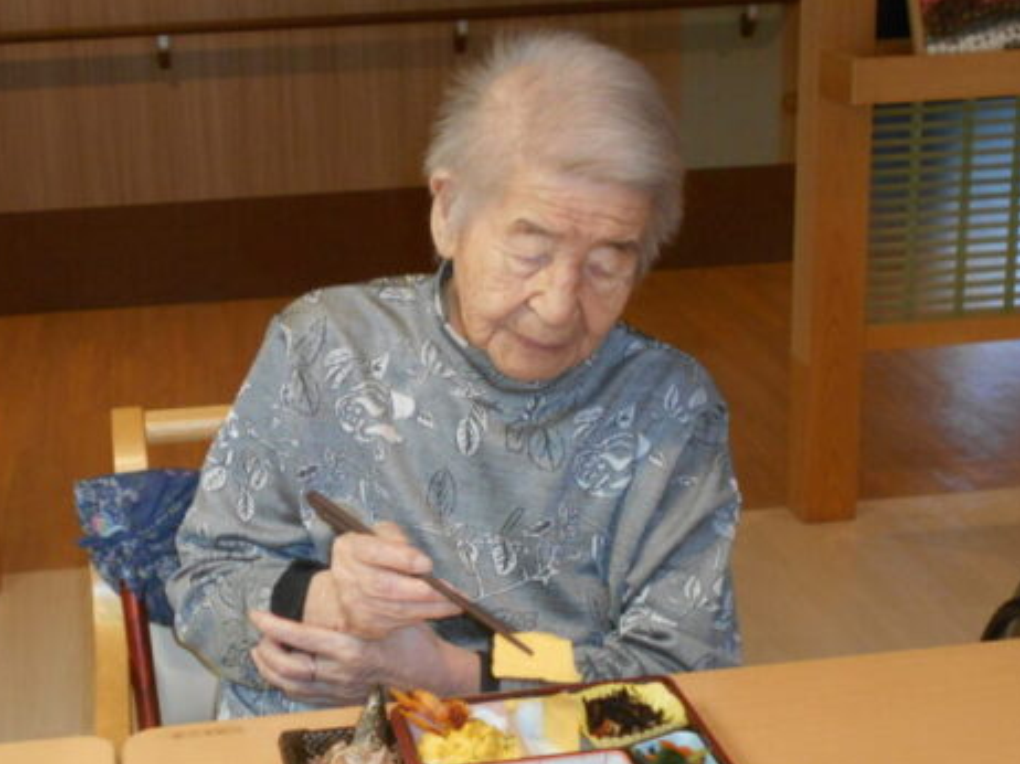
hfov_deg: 29.8
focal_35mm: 65
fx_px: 1914
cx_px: 424
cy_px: 457
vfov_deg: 22.5
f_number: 4.5
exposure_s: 1/60
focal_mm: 8.8
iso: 360
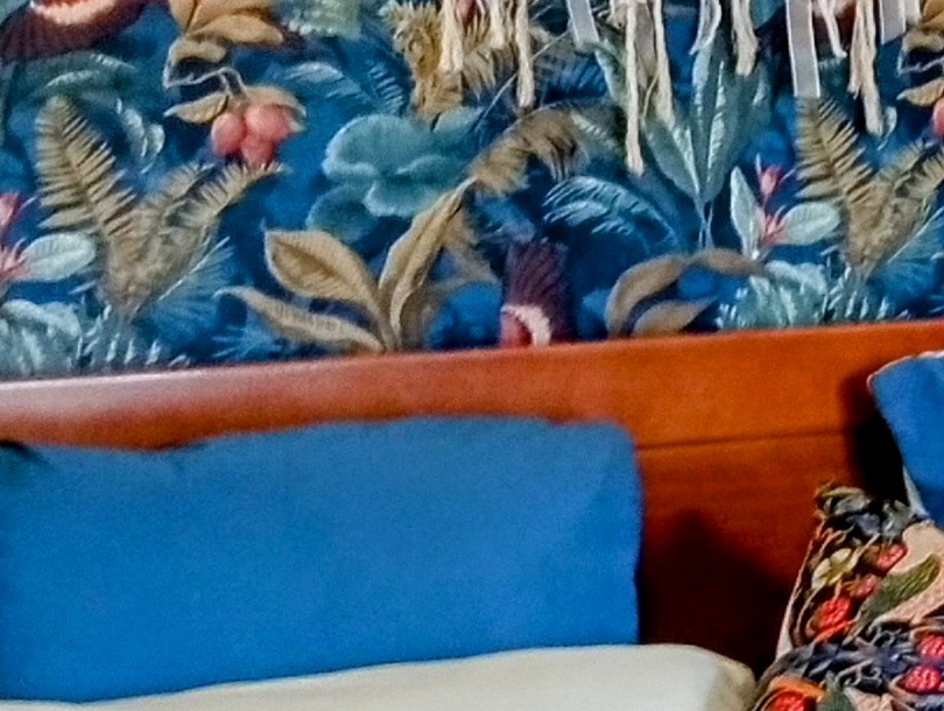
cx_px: 1459
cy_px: 438
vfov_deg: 10.9
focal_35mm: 136
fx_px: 3714
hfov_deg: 13.6
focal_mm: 3.98
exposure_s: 1/33.3
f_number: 1.8
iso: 574
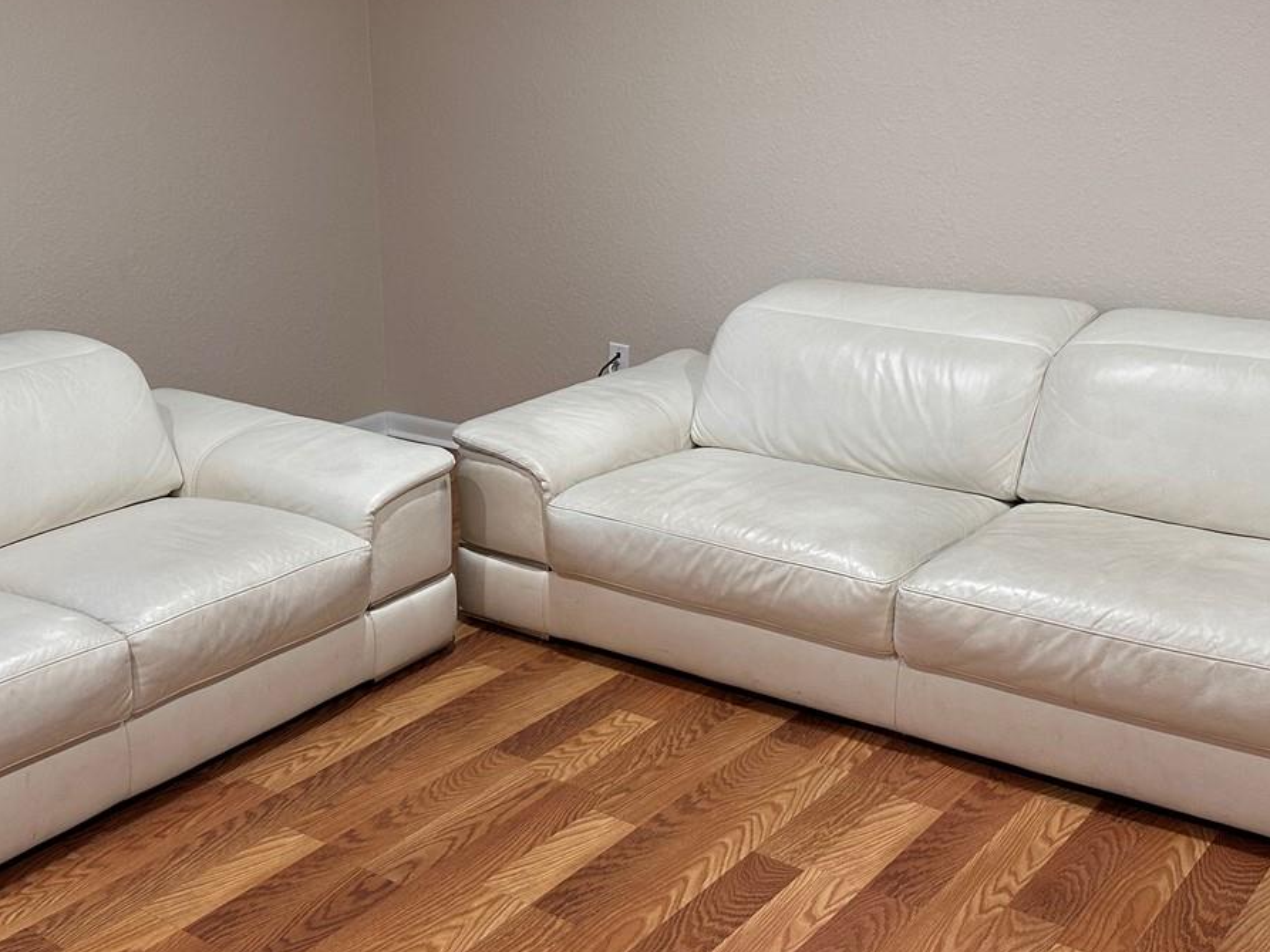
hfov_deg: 43.8
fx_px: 1578
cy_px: 448
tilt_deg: -17.0
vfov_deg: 33.6
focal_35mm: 43
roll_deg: +0.5
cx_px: 566
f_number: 1.78
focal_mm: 6.86
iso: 200
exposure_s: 1/60
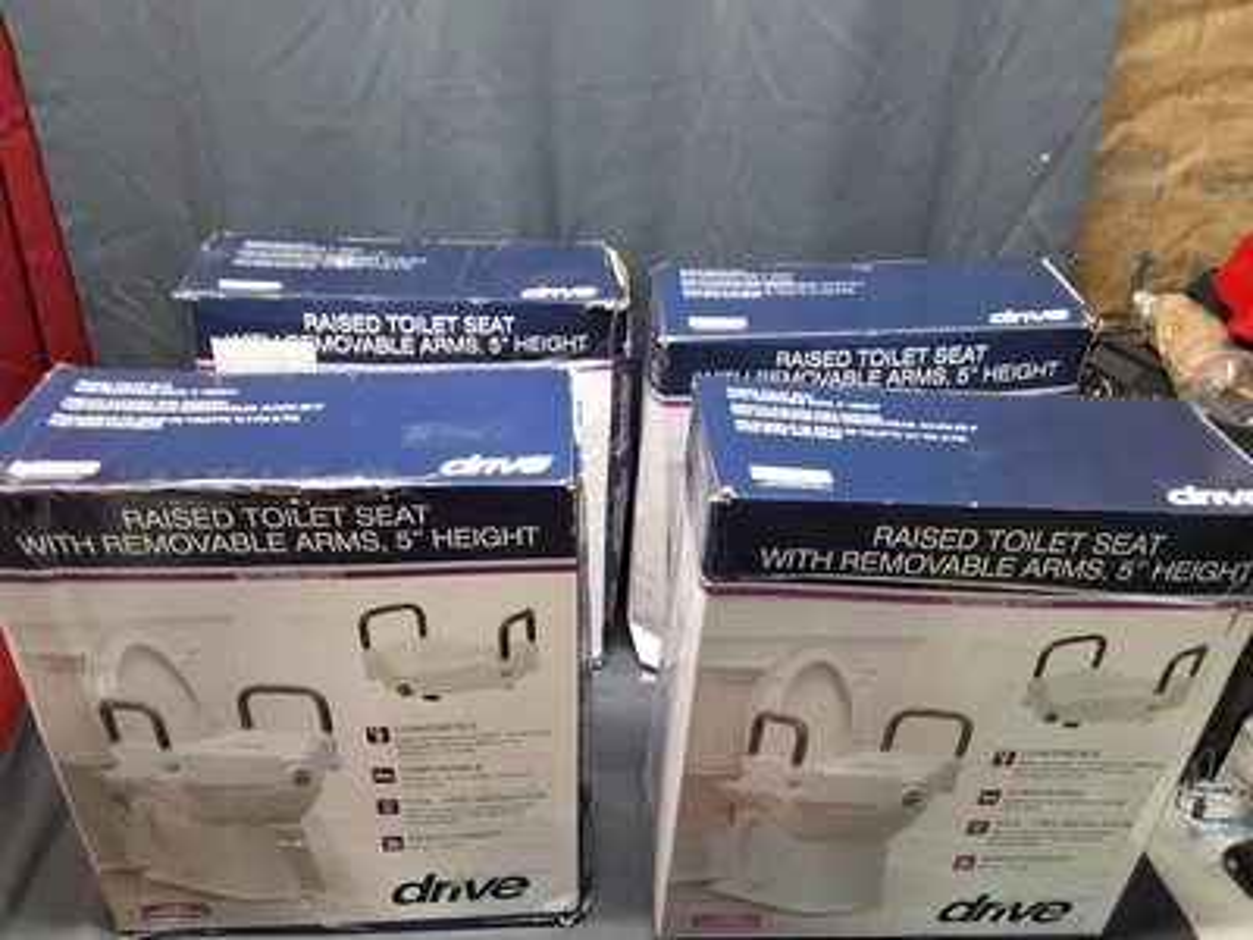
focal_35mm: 28
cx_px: 626
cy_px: 470
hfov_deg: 63.4
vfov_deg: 49.7
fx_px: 1014
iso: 200
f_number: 1.9
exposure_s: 1/30
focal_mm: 2.91
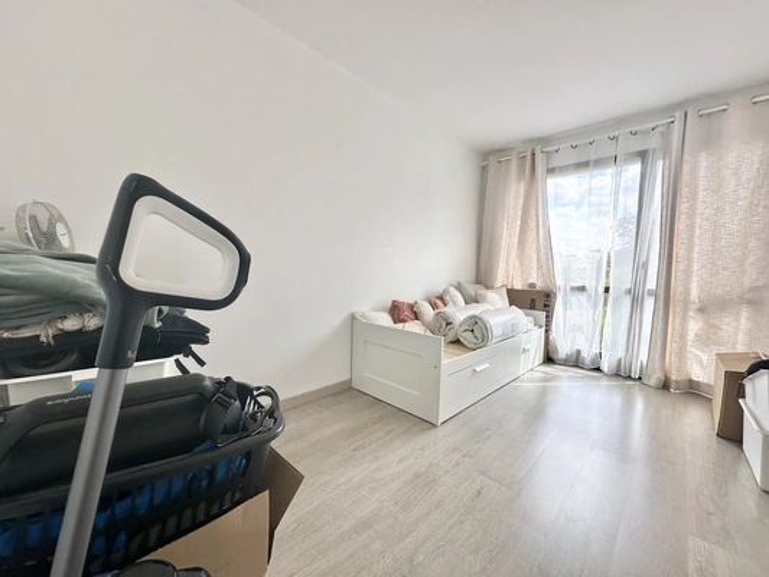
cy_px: 288
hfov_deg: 102.1
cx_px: 384
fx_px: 311
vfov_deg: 85.7
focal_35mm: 14
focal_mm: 2.22
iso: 40
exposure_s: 1/206
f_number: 2.2
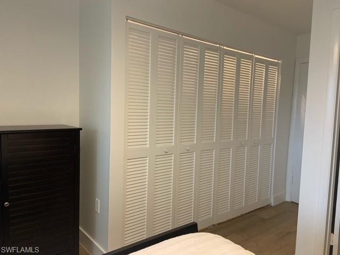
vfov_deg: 53.1
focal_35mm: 26
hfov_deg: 67.3
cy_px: 128
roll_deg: -1.9
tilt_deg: -3.8
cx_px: 170
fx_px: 255
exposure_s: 1/40
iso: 320
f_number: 1.8
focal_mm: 4.25
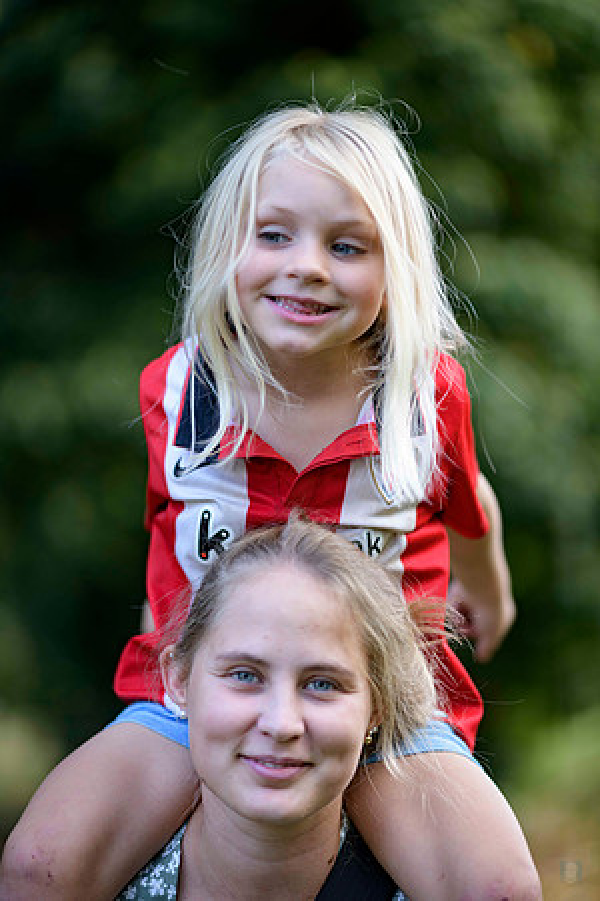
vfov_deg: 19.5
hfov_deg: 13.0
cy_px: 450
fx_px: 2625
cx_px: 300
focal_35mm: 105
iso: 250
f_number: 1.6
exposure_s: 1/250
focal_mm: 105
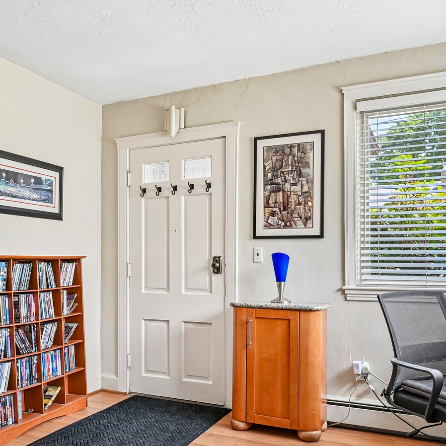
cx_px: 209
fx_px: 452
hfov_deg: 52.5
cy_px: 261
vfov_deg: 52.3
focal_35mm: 31
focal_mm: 16
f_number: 8
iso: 400
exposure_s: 1/40
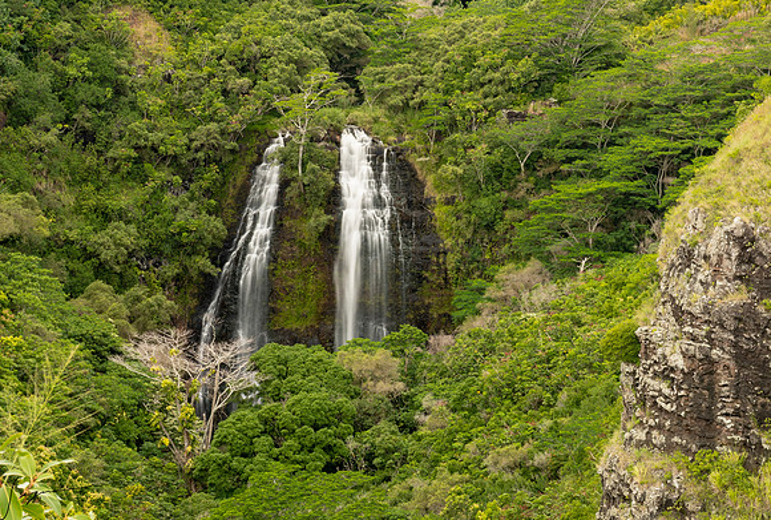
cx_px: 668
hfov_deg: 15.3
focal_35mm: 132
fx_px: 2846
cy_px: 297
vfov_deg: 10.4
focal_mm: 70
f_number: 22
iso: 64
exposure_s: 1/4
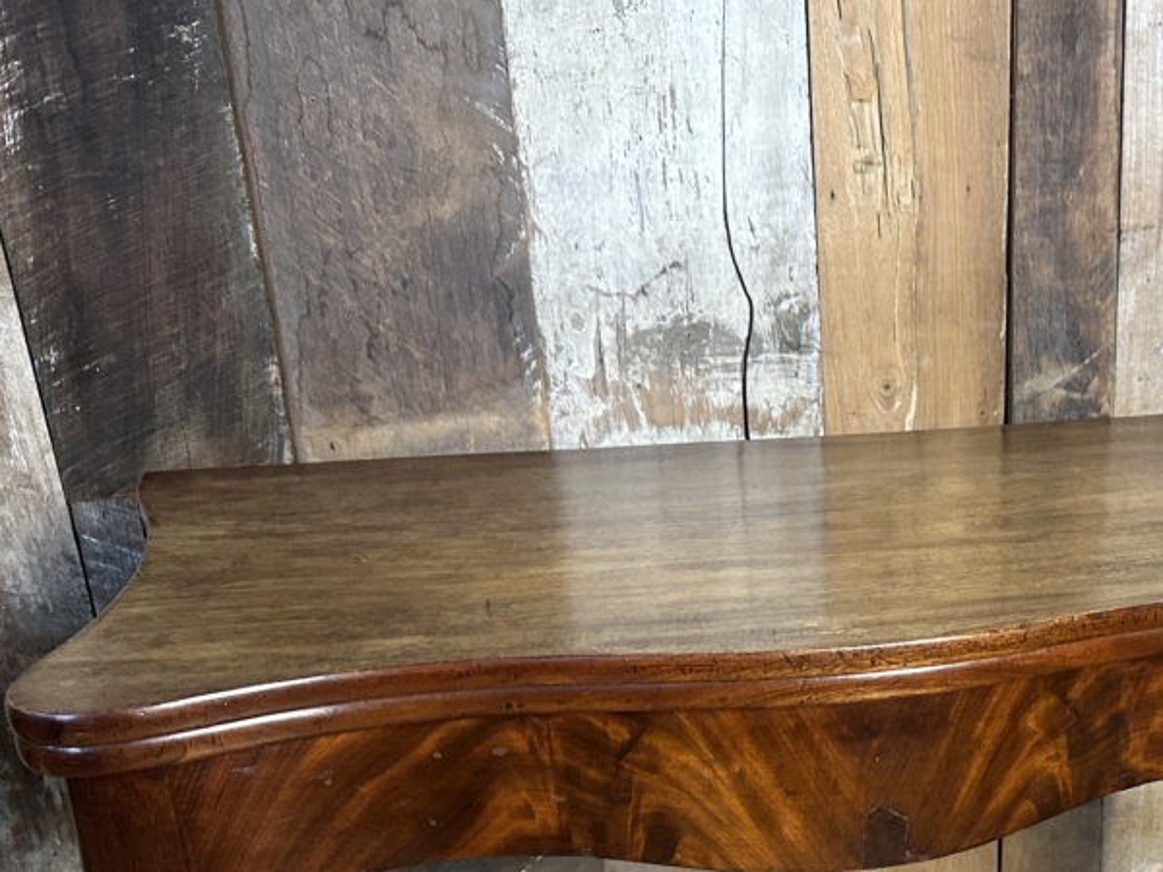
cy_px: 756
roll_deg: -0.8
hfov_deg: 37.9
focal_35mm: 48
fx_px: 1613
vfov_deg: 29.2
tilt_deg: -25.1
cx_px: 963
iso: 400
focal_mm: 6.86
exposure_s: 1/50
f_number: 1.78
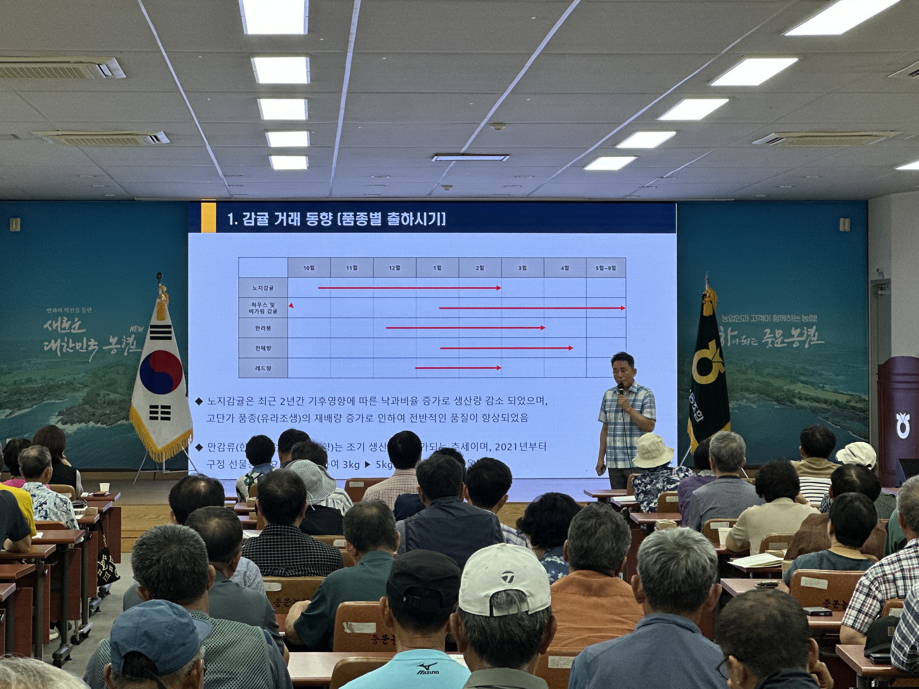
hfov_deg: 23.0
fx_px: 2257
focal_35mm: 85
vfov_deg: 17.4
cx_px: 429
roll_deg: +0.0
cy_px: 378
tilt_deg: +1.4
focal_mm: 9
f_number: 2.8
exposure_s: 1/120
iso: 80
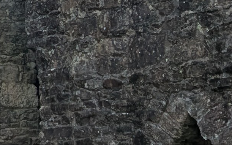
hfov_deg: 18.1
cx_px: 1
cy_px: 5
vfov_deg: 11.6
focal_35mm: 112
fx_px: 708
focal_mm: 2.35
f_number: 2.2
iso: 22
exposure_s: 1/861
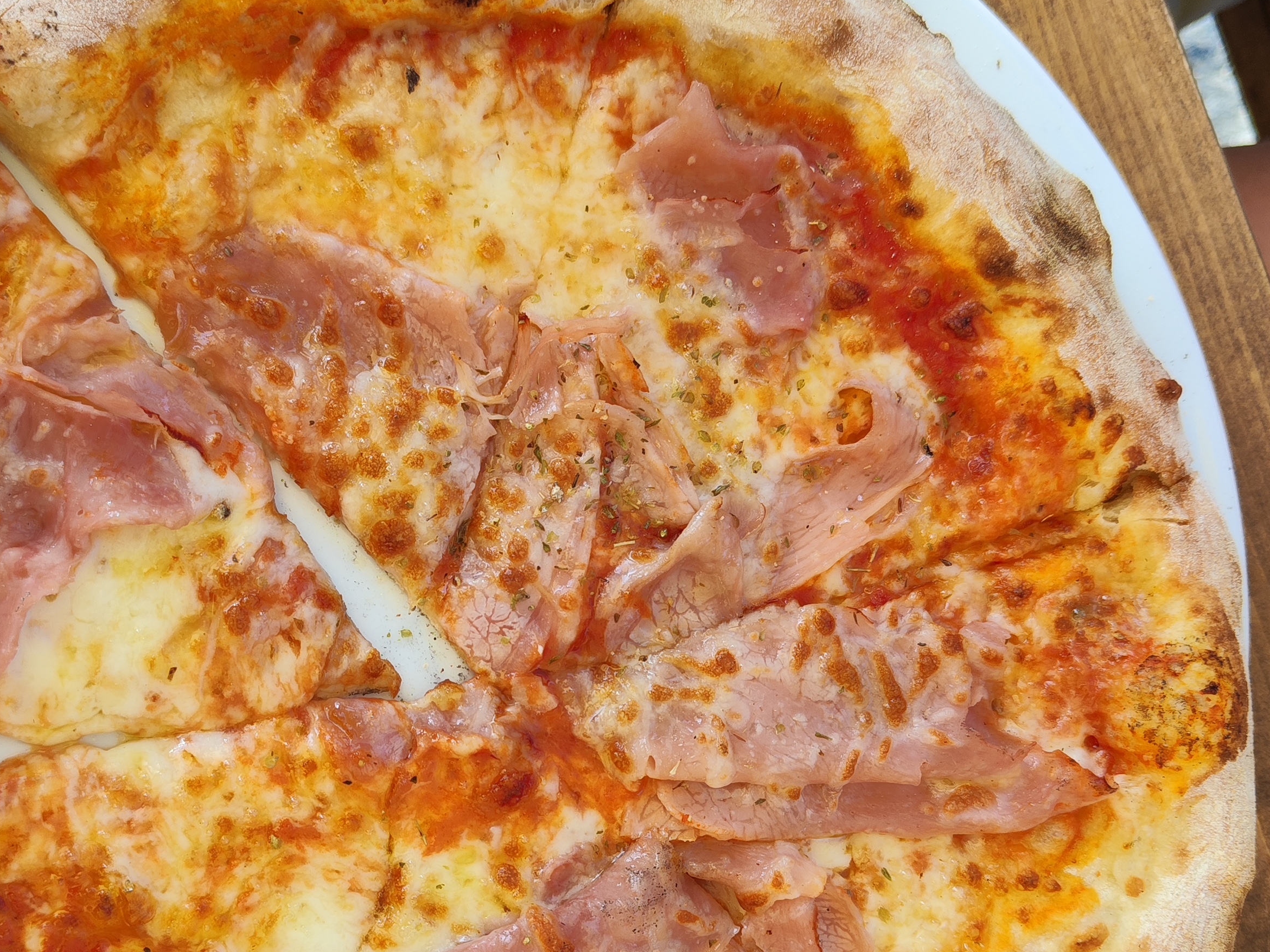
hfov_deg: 44.6
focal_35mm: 42
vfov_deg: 34.0
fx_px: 1541
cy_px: 635
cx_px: 514
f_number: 1.88
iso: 50
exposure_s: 1/301
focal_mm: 5.59
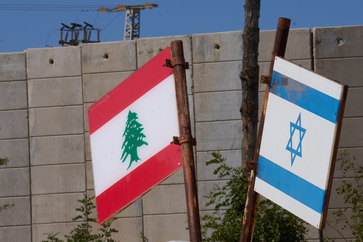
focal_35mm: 300
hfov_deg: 6.9
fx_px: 3024
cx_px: 182
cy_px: 121
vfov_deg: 4.6
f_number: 22
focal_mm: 200
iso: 100
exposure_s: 1/125
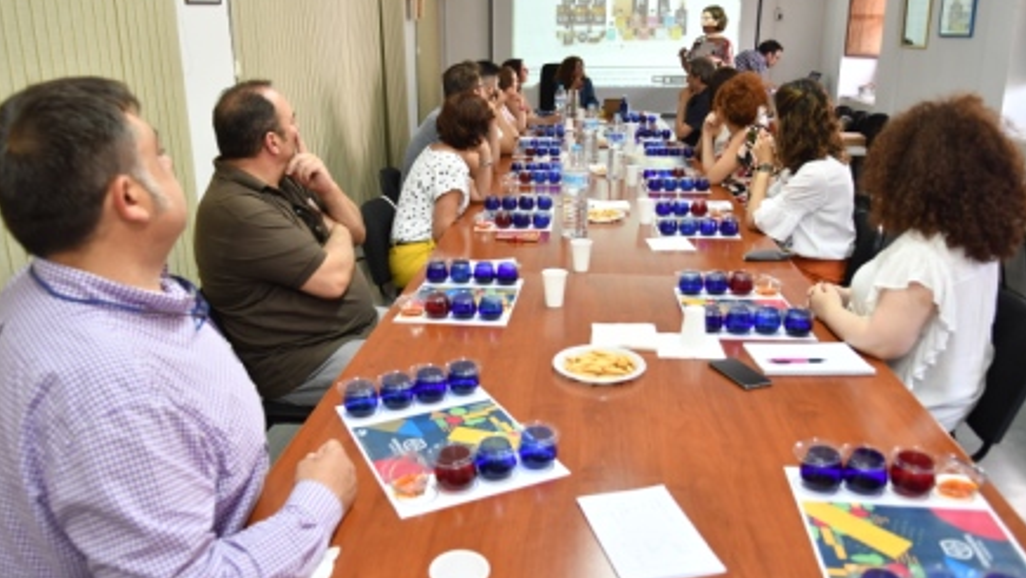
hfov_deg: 68.8
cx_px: 512
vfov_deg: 42.2
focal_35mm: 28
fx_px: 749
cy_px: 280
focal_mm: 17
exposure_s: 1/60
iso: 500
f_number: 2.8
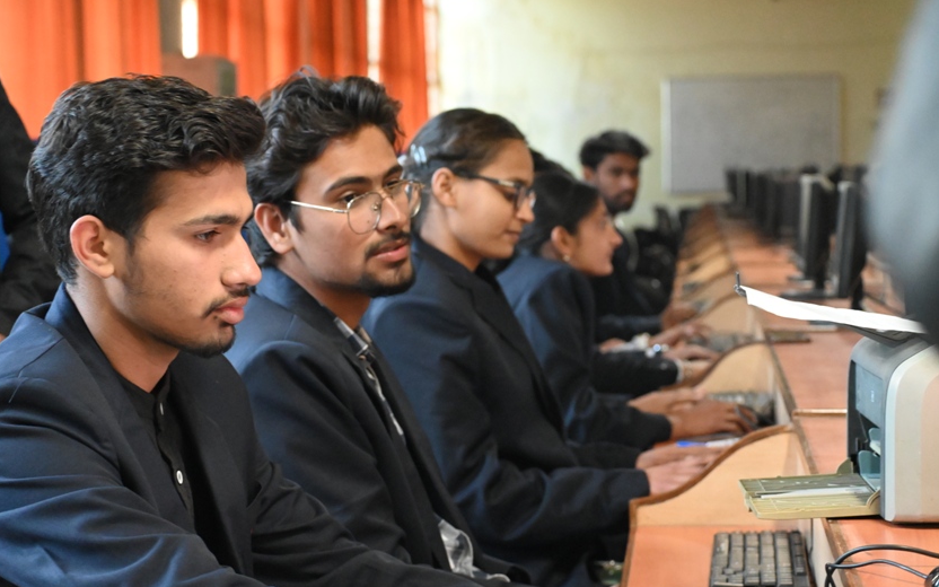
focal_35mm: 89
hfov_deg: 23.3
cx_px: 469
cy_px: 301
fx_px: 2278
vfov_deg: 14.7
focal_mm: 58
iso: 7200
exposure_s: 1/60
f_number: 4.5
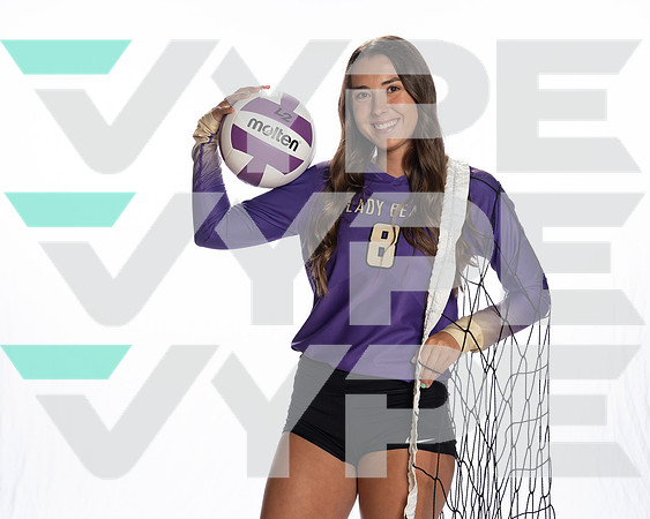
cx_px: 325
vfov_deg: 20.9
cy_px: 260
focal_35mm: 73
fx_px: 1408
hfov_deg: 26.0
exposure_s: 1/250
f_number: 8
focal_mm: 65
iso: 800
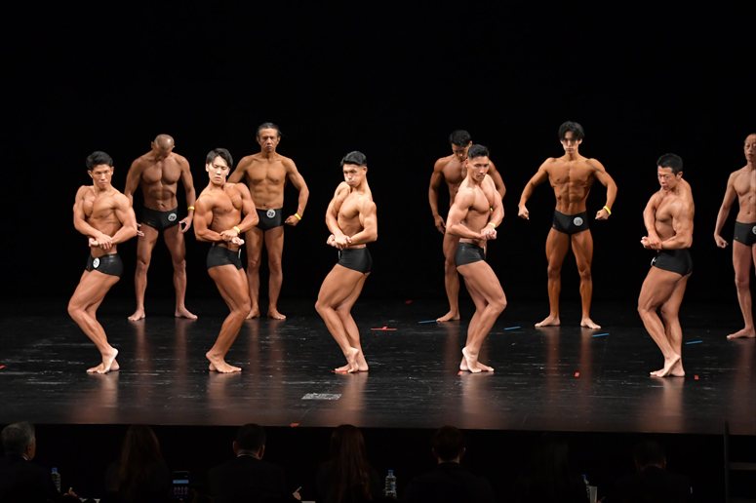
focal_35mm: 138
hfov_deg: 14.9
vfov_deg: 9.9
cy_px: 252
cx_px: 378
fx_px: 2897
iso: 3200
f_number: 5.6
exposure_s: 1/400
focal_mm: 92
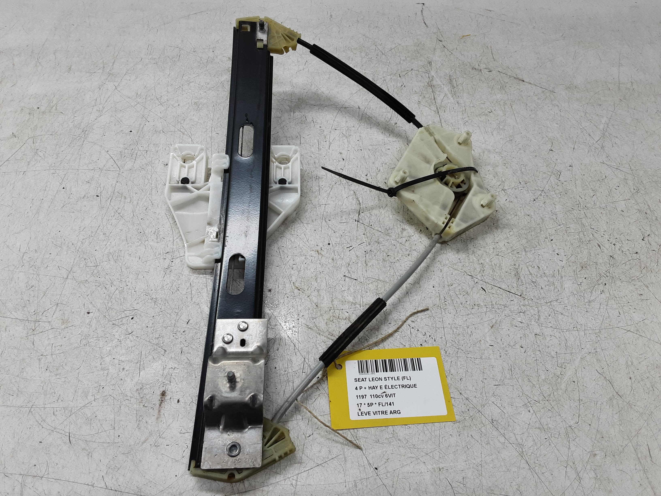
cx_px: 330
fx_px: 516
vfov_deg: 51.4
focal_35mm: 27
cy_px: 248
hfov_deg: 65.3
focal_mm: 2.91
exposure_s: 1/50
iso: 64
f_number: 1.9
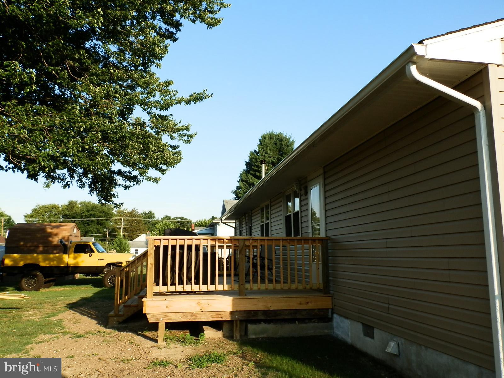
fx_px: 408
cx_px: 252
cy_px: 189
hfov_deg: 63.4
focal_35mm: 28
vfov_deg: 49.7
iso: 64
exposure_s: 1/60
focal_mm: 5
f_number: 9.3
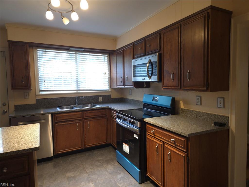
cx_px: 124
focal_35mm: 23
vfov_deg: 58.9
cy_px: 94
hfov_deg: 73.9
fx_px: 165
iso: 320
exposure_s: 1/30
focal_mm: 5.4
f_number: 1.8
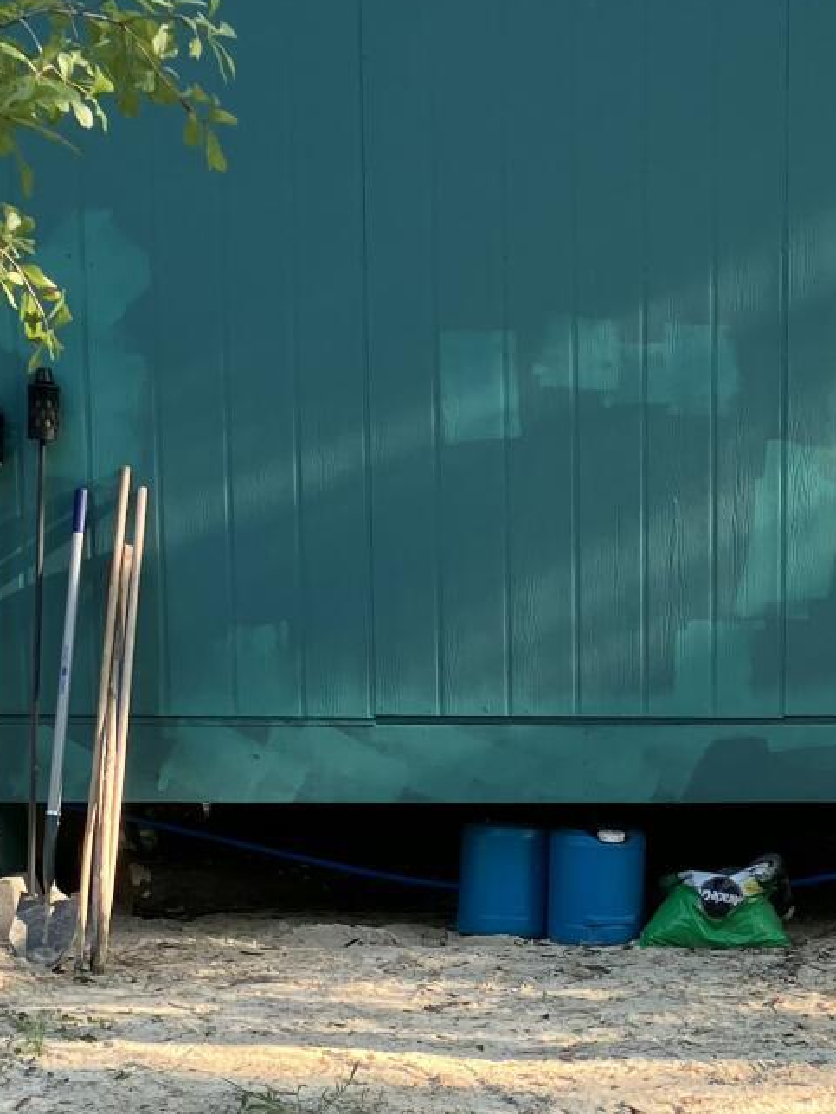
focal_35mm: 87
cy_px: 851
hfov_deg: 16.9
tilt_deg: -6.0
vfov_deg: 22.3
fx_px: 2801
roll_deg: +1.5
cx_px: 649
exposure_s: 1/152
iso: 25
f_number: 1.8
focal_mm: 3.99
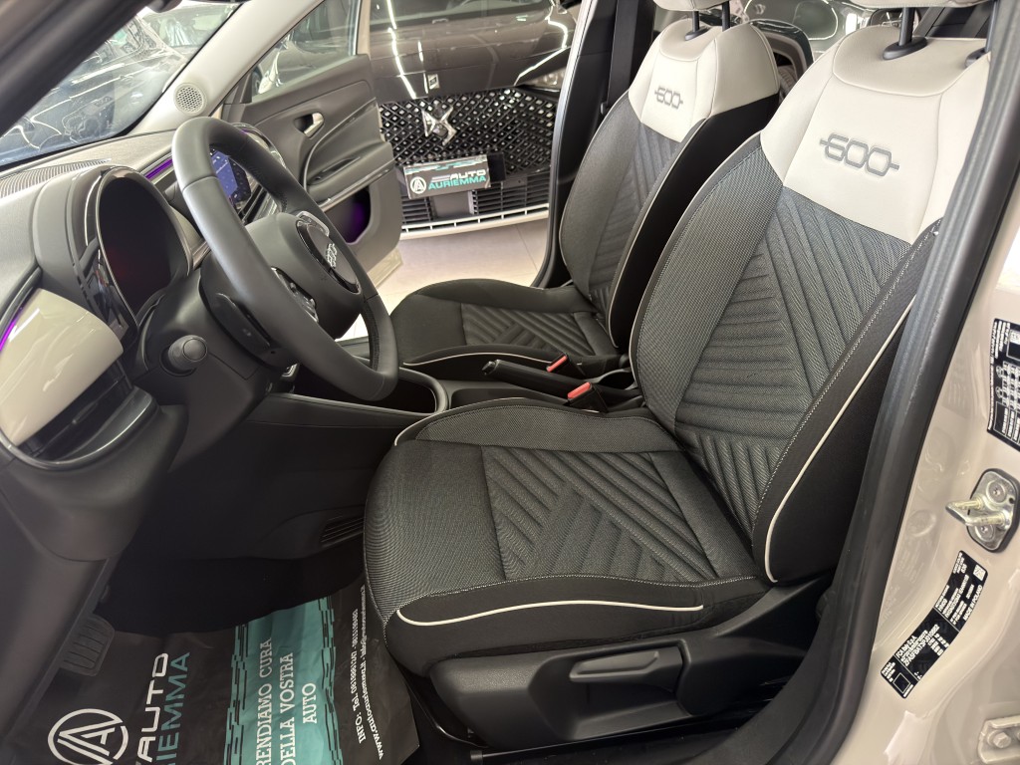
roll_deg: +7.2
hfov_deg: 71.6
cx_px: 510
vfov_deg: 56.8
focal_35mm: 24
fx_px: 707
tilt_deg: -28.2
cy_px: 382
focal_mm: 6.76
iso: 500
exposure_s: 1/33
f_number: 1.78
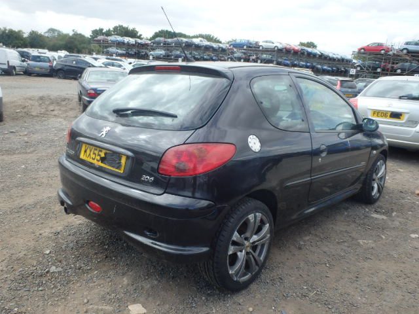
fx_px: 339
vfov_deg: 49.7
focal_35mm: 28
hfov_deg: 63.4
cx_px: 210
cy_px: 157
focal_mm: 5
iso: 125
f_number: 3.9
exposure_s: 1/320
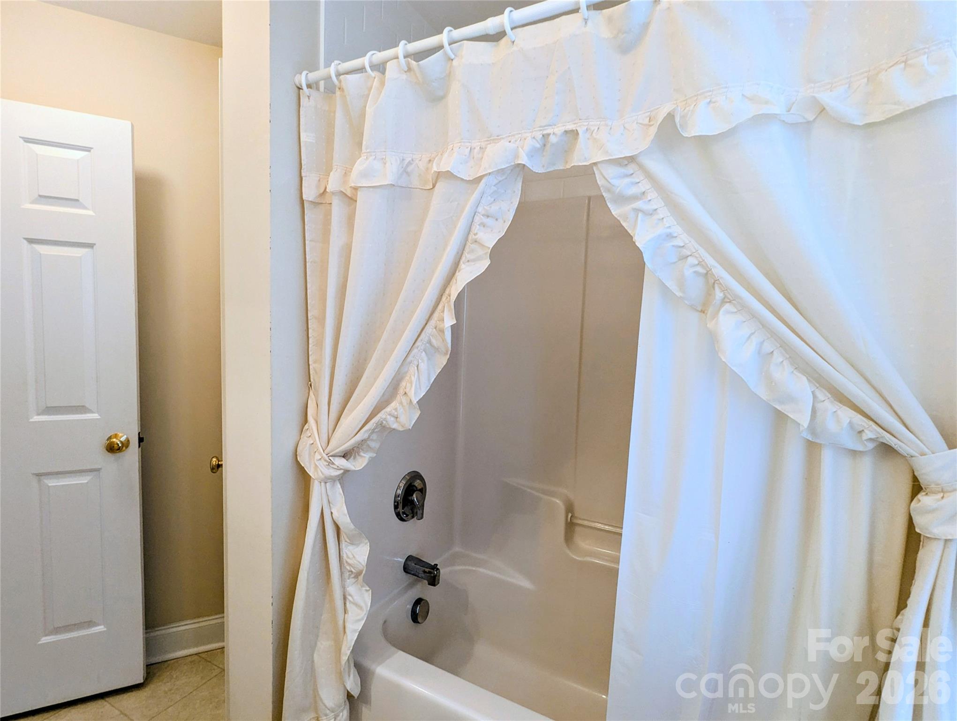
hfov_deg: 94.4
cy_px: 360
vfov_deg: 78.2
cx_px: 478
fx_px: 443
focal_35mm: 16
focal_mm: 2.35
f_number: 2.2
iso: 81
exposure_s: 1/24
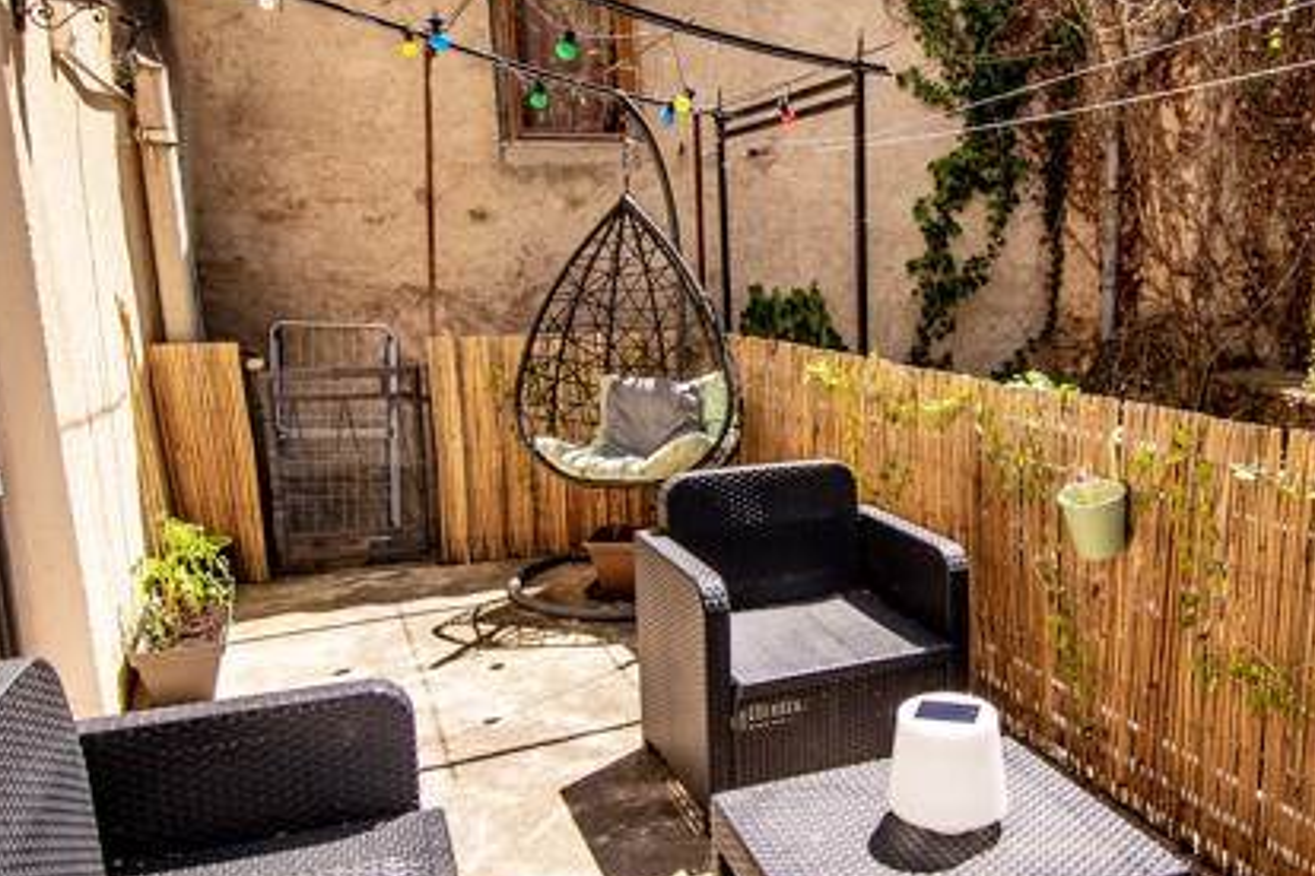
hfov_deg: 62.8
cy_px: 446
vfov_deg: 45.0
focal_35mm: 29
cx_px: 823
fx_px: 1059
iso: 125
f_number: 4.5
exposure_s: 1/1250
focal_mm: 10
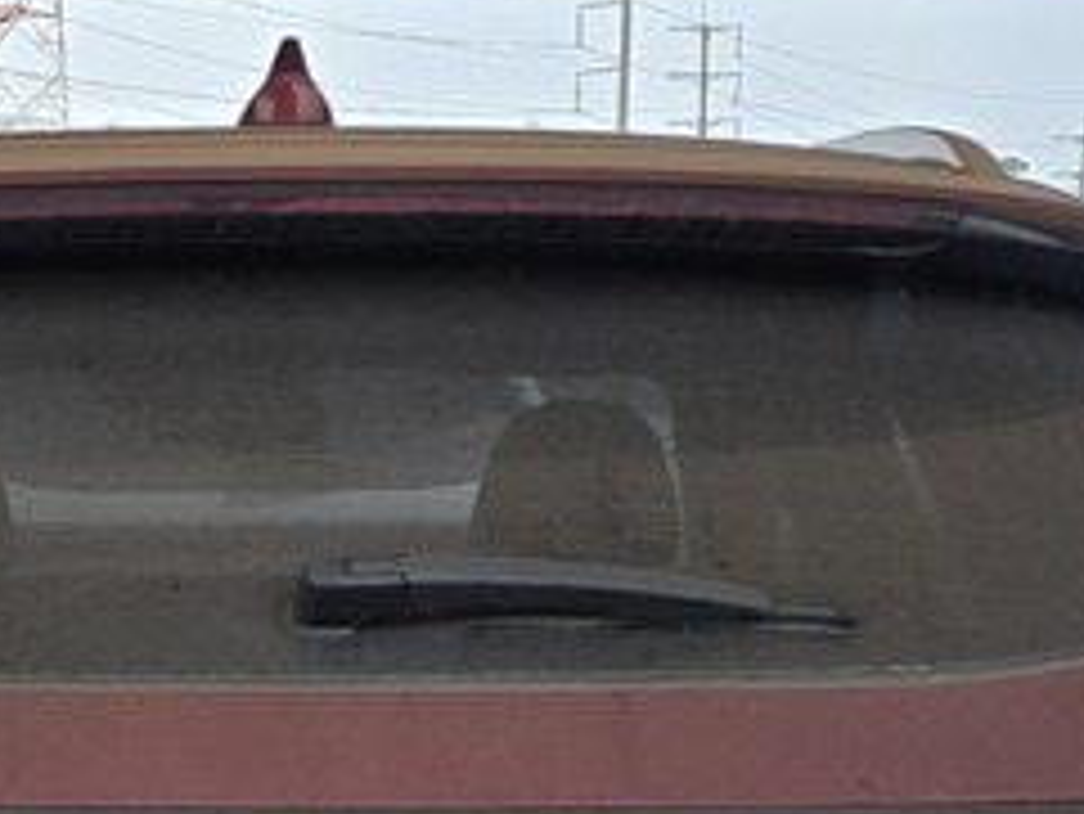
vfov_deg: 14.0
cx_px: 90
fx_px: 3227
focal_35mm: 103
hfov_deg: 18.7
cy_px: 962
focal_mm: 6.3
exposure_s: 1/3758
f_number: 1.7
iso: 80
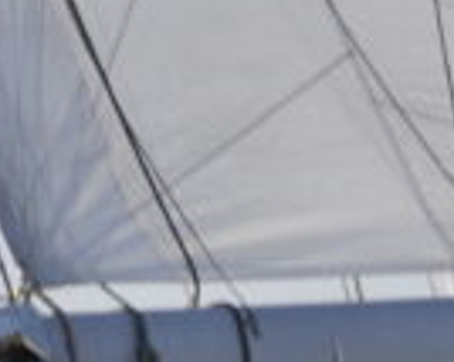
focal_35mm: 2826
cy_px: 507
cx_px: 786
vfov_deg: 0.5
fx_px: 37944
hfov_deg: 0.7
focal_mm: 300
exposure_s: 1/500
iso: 250
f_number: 11
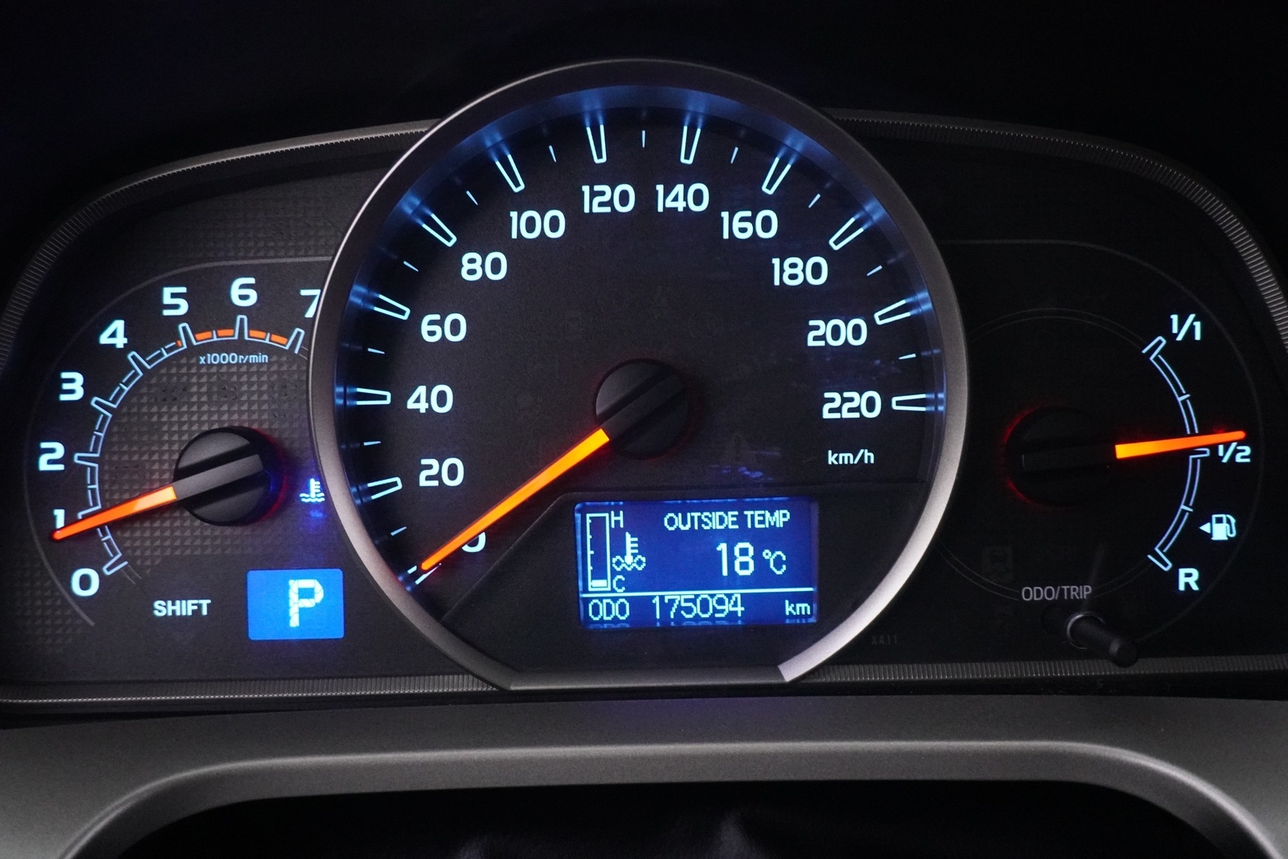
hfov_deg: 51.3
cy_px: 430
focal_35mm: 38
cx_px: 644
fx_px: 1342
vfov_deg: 35.5
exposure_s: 1/30
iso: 6400
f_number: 4.5
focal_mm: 25
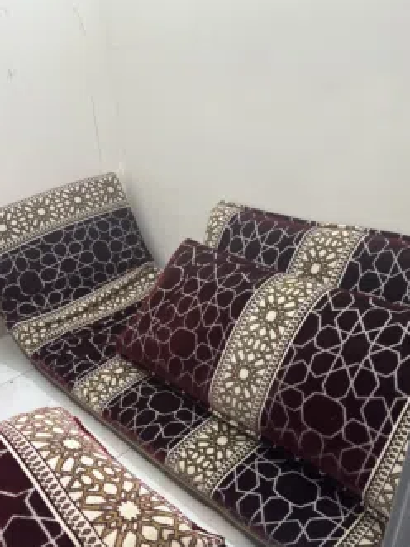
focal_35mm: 29
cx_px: 175
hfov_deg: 48.1
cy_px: 327
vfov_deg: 61.2
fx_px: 458
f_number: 1.78
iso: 400
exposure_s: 1/60
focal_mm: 6.86
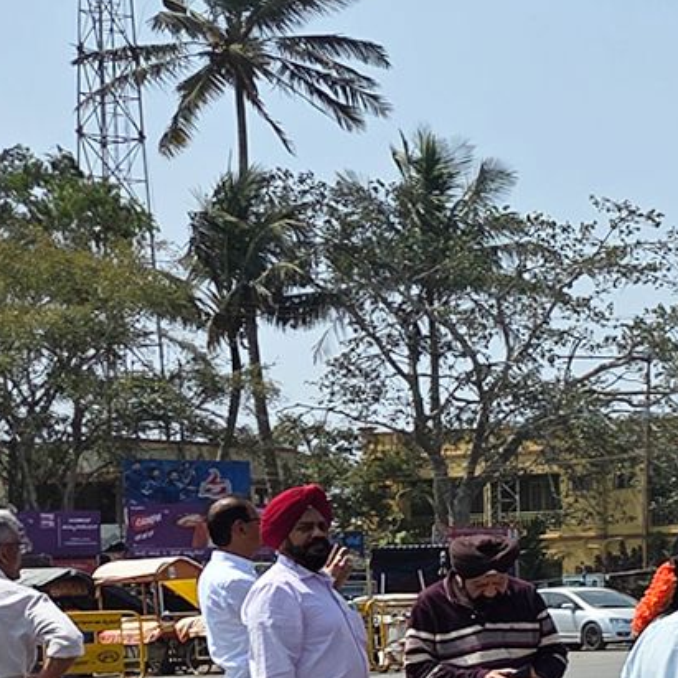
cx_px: 1447
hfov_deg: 14.1
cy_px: 615
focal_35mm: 99
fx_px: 2194
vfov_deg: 17.3
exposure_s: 1/6412
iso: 80
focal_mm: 5.4
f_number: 1.8
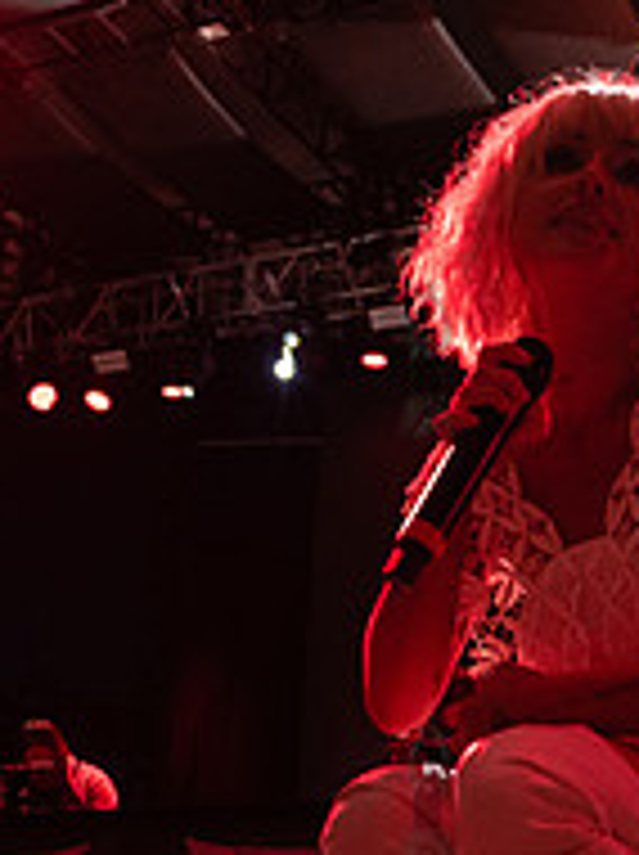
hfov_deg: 19.5
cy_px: 844
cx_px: 436
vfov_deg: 24.9
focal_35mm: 75
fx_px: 1850
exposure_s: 1/250
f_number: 3.2
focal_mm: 24
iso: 2000
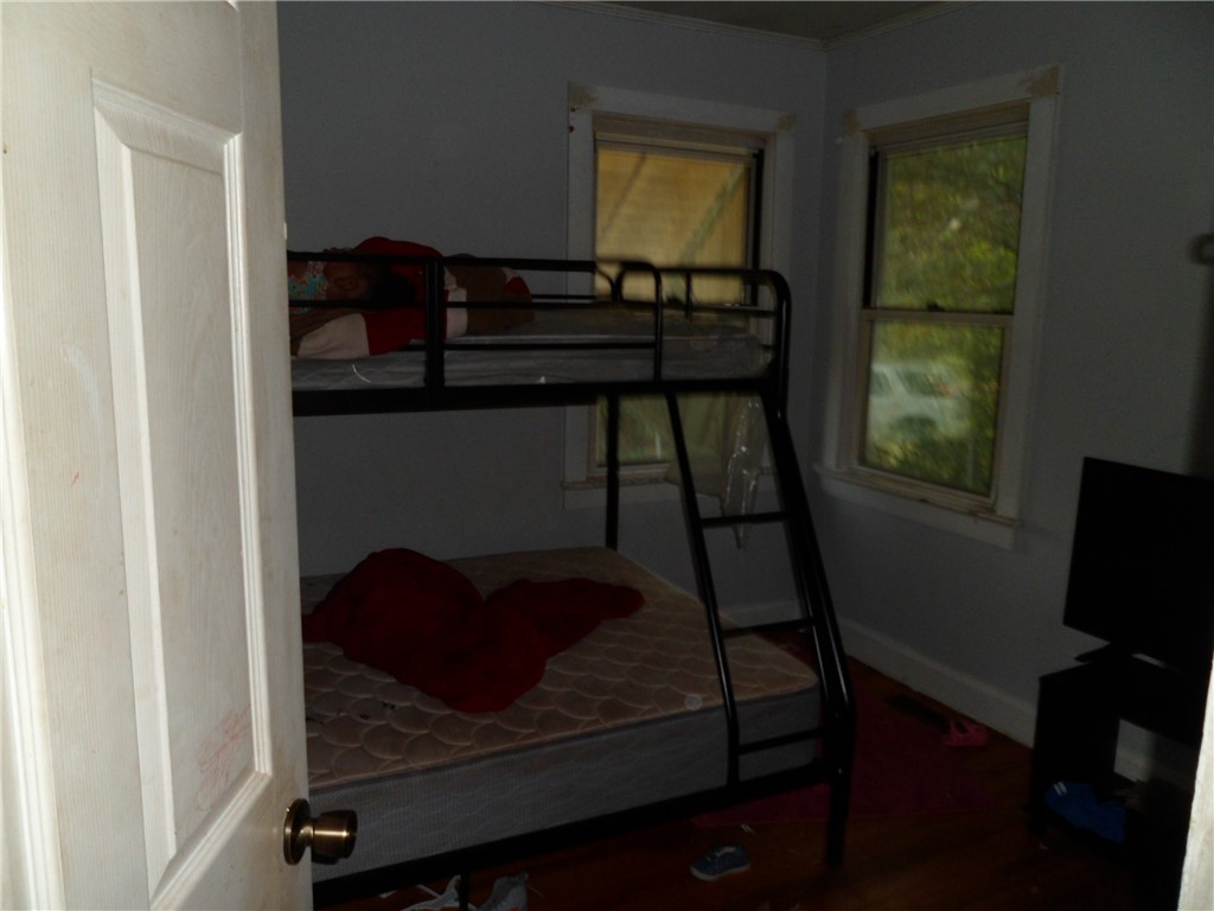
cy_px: 456
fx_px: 912
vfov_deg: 53.1
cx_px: 607
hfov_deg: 67.3
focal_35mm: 26
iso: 100
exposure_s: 1/45
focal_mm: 4.9
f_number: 3.3
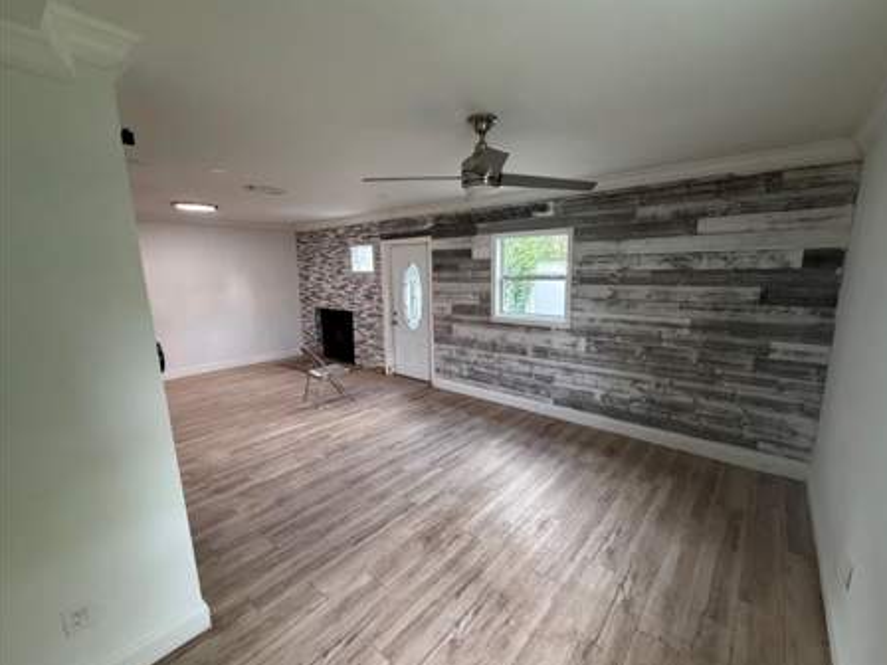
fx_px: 384
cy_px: 338
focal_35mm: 15
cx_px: 471
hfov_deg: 98.0
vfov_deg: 81.7
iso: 320
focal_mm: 2.22
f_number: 2.2
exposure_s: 1/120
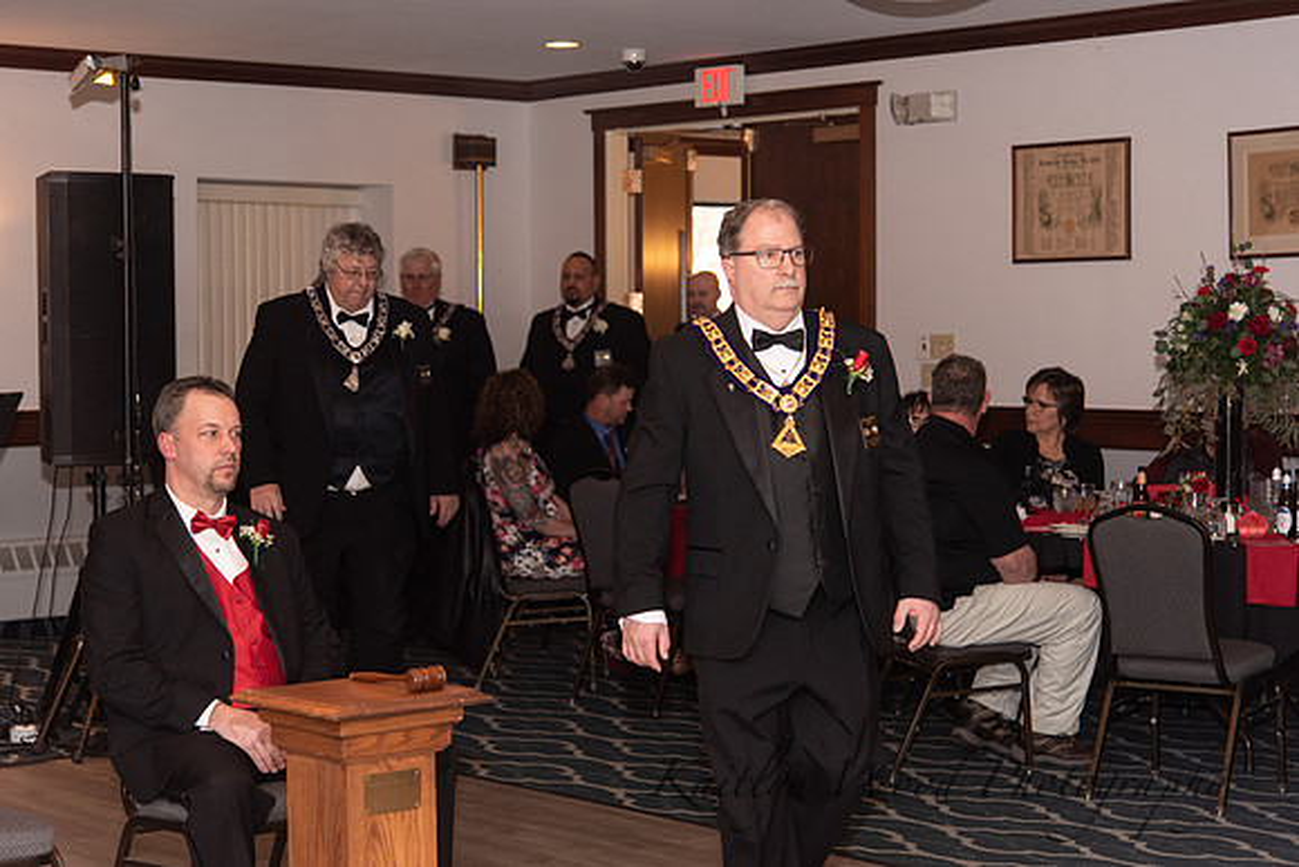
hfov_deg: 30.5
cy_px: 434
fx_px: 2382
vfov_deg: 20.6
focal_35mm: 66
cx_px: 650
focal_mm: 66
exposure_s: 1/200
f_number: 4
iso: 800
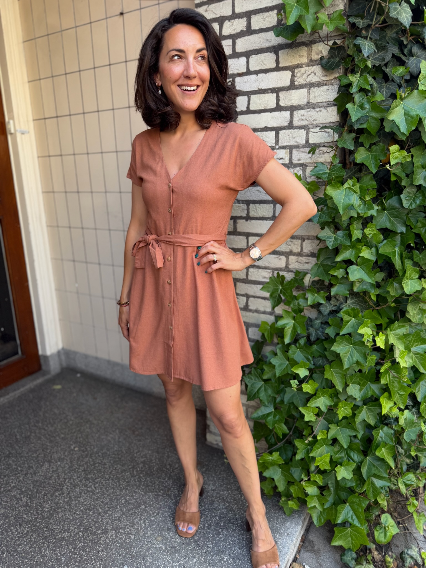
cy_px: 284
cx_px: 213
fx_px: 394
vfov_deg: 71.6
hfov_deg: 56.8
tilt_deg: -15.3
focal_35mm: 24
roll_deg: +1.1
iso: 64
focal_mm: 6.76
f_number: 1.78
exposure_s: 1/180
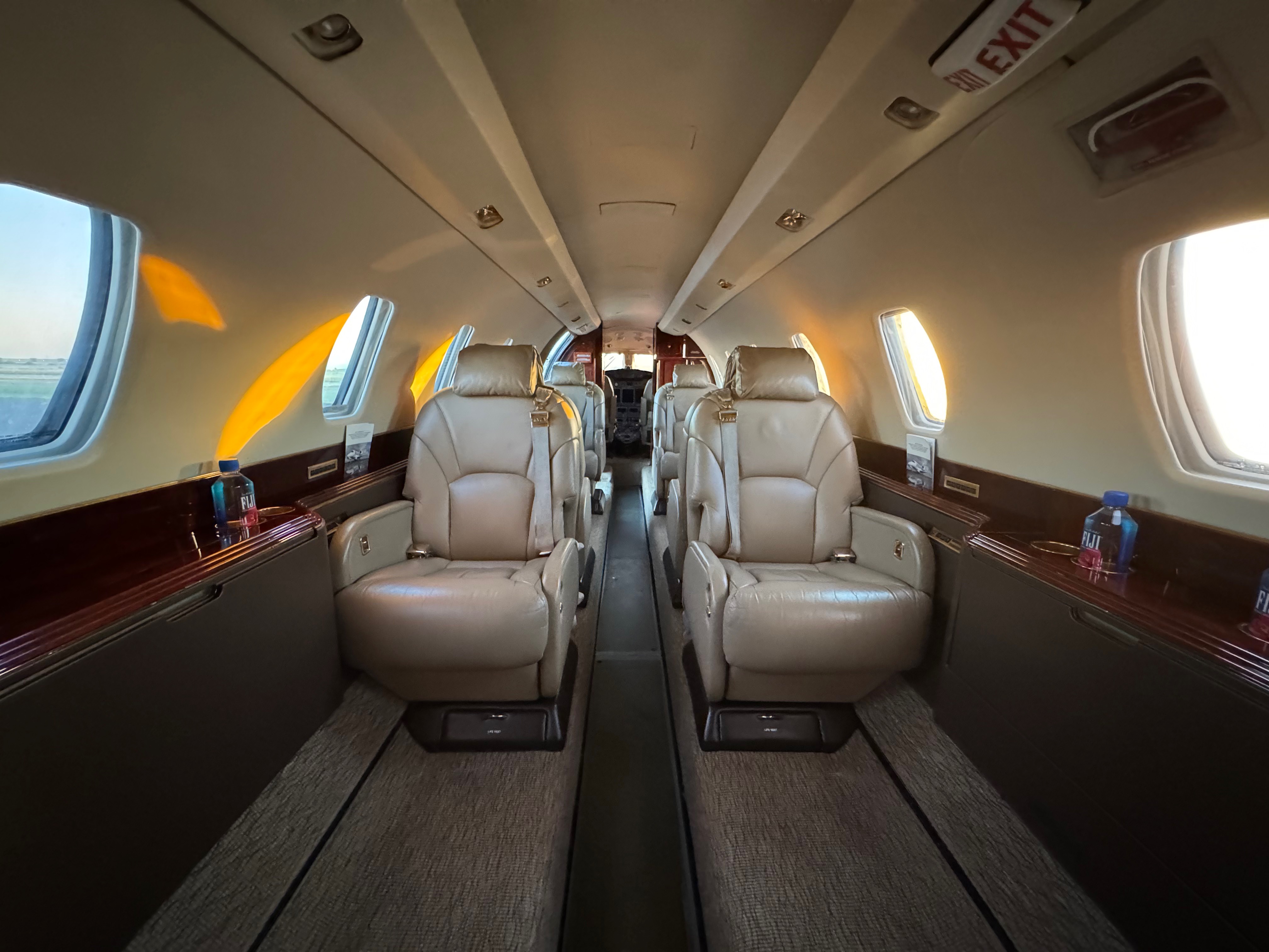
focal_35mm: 14
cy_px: 476
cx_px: 634
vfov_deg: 85.7
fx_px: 513
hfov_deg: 102.1
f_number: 2.2
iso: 1250
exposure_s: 1/60
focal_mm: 2.22
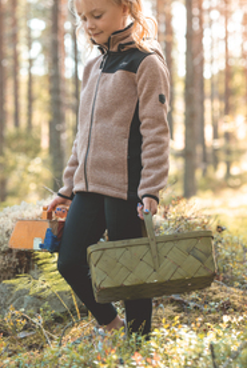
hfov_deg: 11.2
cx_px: 85
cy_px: 128
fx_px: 1261
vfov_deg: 16.6
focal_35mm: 123
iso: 160
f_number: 4
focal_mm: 85
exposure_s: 1/200
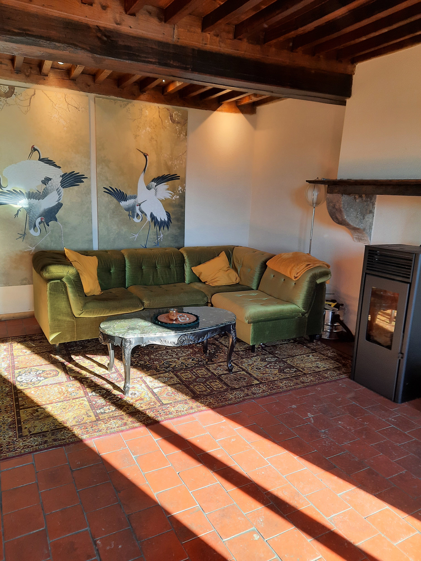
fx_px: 405
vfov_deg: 69.4
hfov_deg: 54.9
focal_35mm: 25
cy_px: 280
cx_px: 210
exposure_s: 1/60
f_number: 2
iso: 64
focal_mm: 4.6
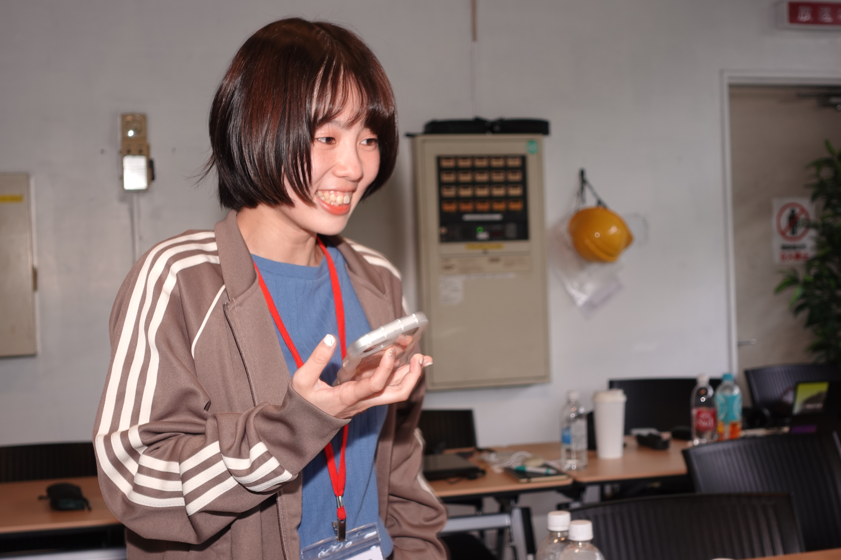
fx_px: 1238
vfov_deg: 25.5
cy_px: 280
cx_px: 420
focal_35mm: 53
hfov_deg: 37.5
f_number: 2.8
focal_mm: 19.76
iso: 80
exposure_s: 1/30
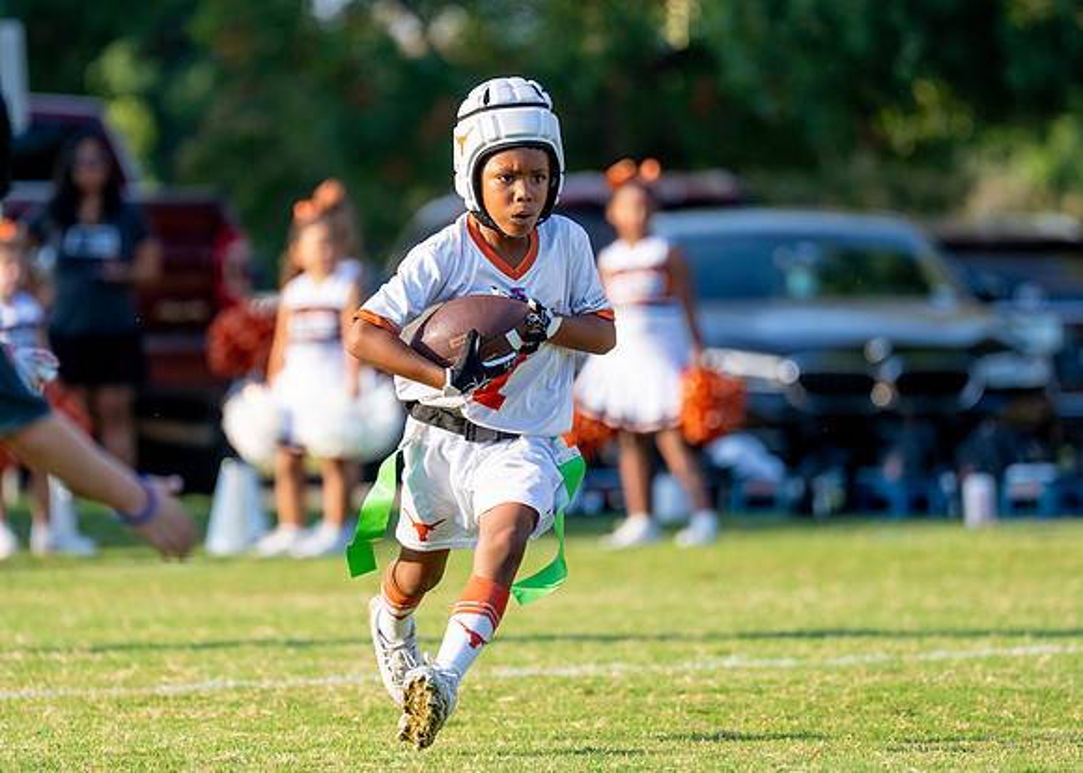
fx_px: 10193
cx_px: 509
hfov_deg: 6.1
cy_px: 374
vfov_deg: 4.3
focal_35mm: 331
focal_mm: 200
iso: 200
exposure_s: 1/2000
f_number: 2.8
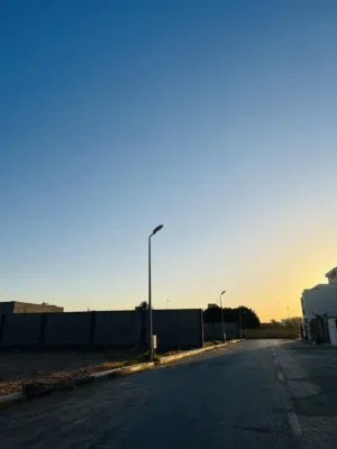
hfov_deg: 53.1
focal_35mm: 26
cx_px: 168
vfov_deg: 67.3
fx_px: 337
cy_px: 224
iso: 50
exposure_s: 1/5882
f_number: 1.5
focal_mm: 5.7
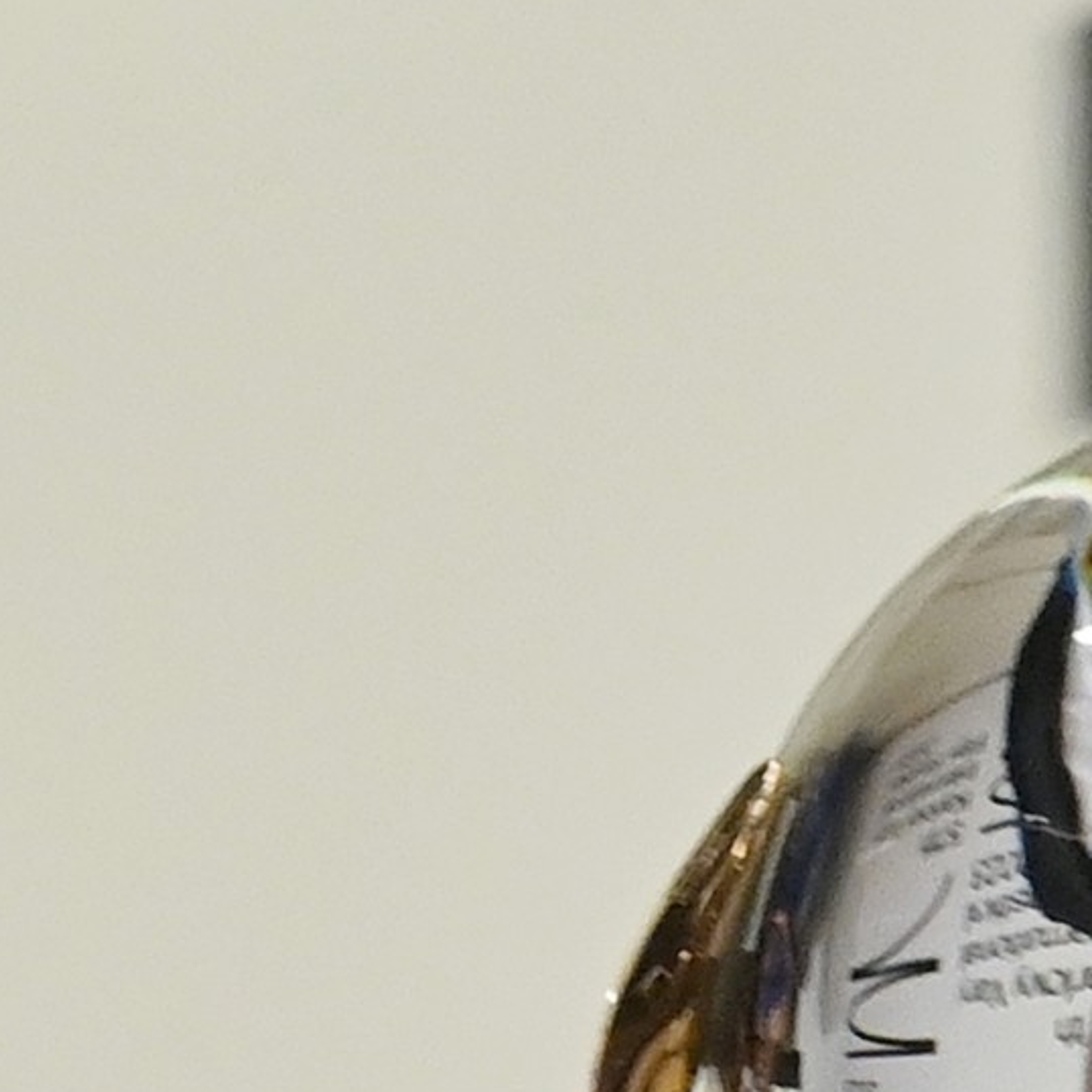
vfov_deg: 8.7
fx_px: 7102
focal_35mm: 199
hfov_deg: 8.5
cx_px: 1784
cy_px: 1102
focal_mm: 70
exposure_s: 1/125
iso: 2500
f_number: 8
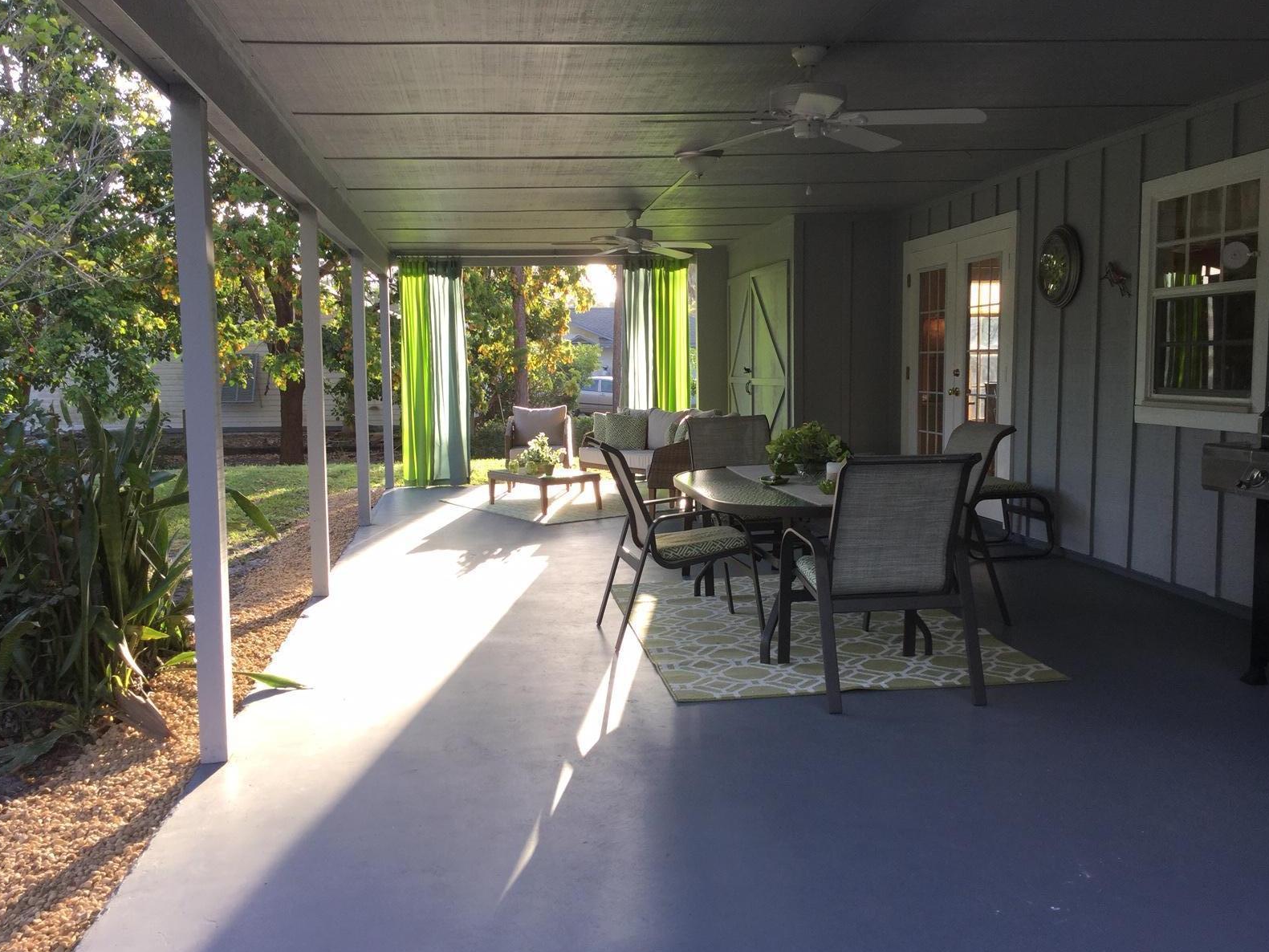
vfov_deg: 44.2
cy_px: 488
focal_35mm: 32
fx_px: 1173
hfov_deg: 56.8
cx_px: 637
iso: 25
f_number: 2.4
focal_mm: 3.3
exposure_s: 1/100
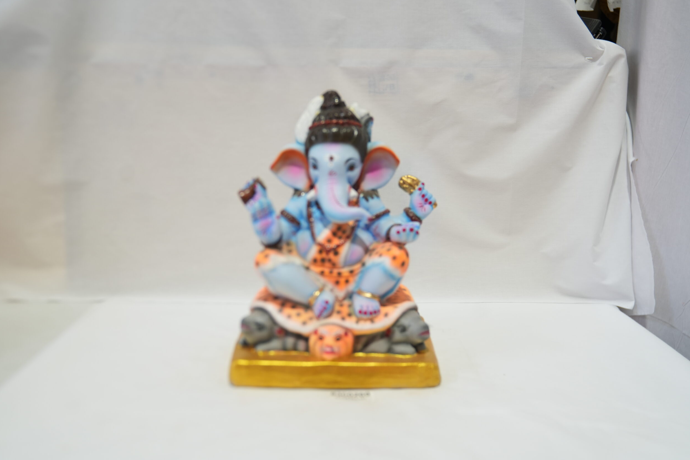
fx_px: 709
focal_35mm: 37
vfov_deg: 35.9
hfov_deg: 51.9
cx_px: 339
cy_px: 233
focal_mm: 36
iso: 500
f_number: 3.5
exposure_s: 1/200
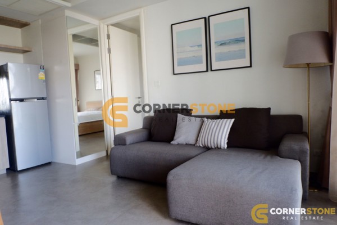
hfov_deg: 73.7
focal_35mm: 24
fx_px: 225
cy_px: 112
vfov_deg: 53.1
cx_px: 168
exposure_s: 1/6
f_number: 22
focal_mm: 16
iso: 2500
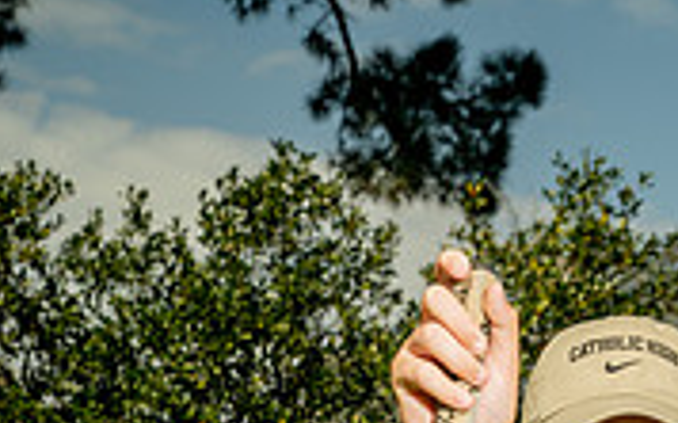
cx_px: 560
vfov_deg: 8.9
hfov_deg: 14.9
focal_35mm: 139
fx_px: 2567
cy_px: 846
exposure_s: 1/250
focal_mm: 54
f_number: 8
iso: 100
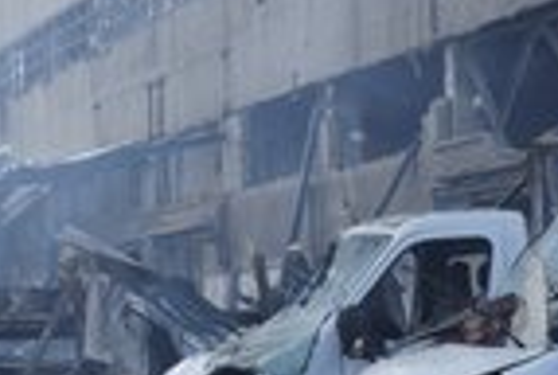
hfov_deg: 14.0
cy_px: 256
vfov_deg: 9.5
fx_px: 2252
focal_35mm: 145
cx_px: 90
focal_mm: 52
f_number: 6.3
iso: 100
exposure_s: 1/100
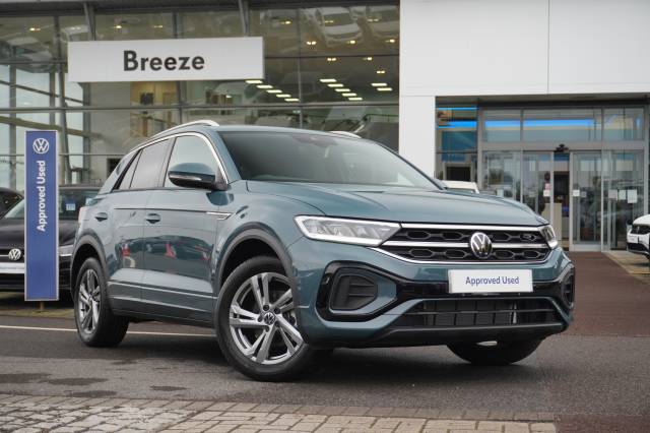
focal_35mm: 57
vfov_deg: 23.8
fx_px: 1029
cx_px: 325
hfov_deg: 35.1
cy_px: 216
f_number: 5.6
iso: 500
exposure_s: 1/160
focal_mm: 38
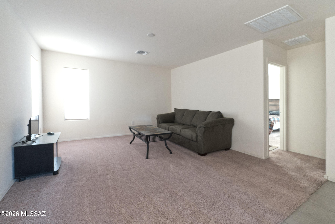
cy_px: 112
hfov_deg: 100.4
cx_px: 168
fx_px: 140
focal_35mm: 15
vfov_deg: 77.3
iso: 800
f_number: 7.1
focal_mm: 10
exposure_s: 1/10
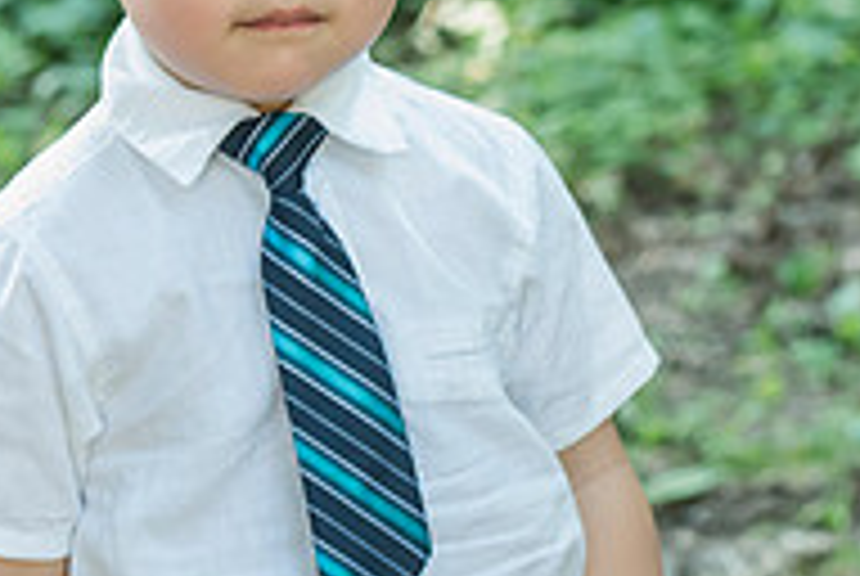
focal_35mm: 159
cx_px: 202
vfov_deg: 8.6
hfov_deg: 12.9
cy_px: 35
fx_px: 3804
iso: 1000
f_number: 4
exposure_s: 1/160
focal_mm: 50
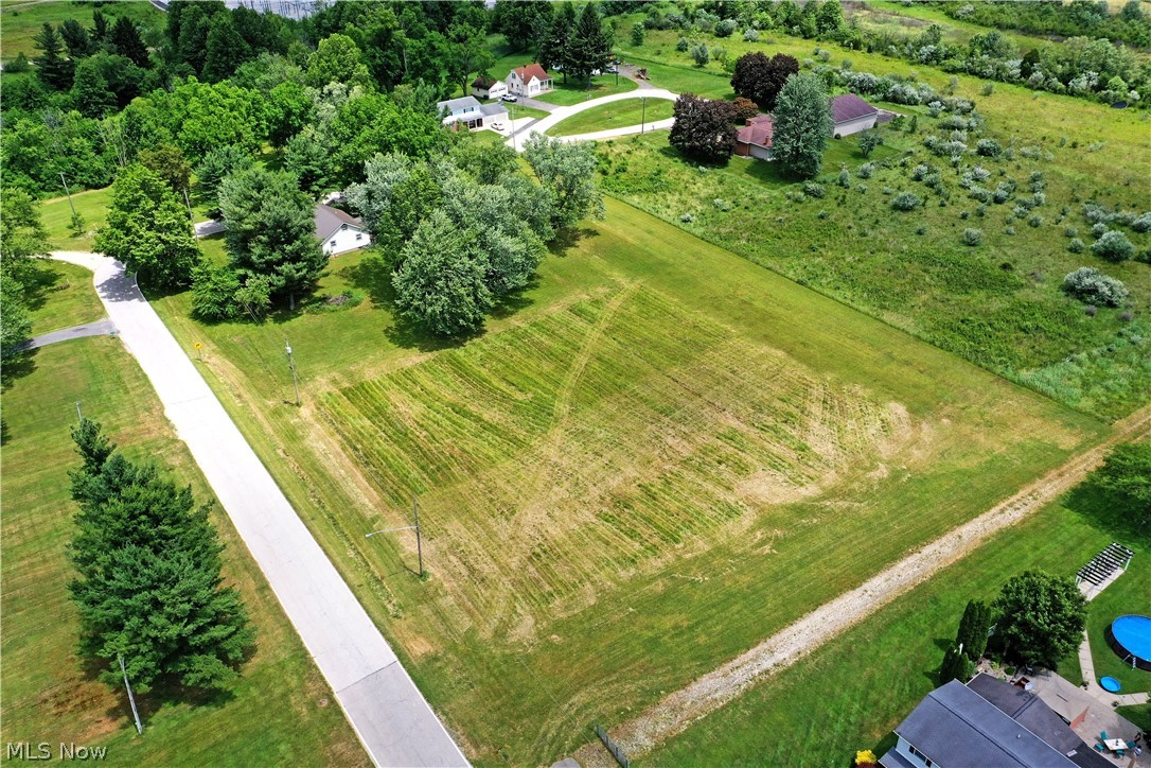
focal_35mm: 28
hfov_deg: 65.5
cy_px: 384
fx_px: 895
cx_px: 576
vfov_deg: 46.4
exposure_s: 1/500
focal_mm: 10.26
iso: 100
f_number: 6.3
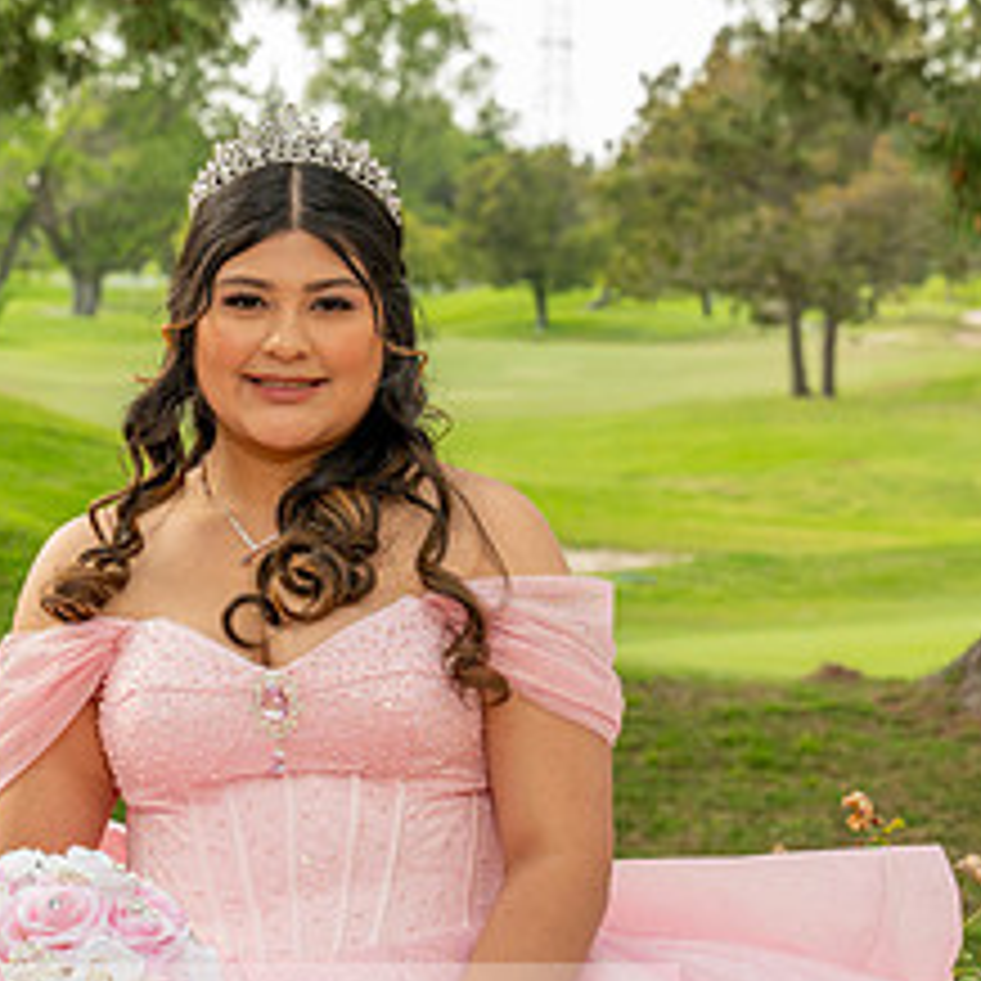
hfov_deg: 11.0
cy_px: 646
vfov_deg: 11.1
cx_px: 306
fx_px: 5066
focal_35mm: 158
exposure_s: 1/200
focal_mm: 70
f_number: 6.3
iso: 320
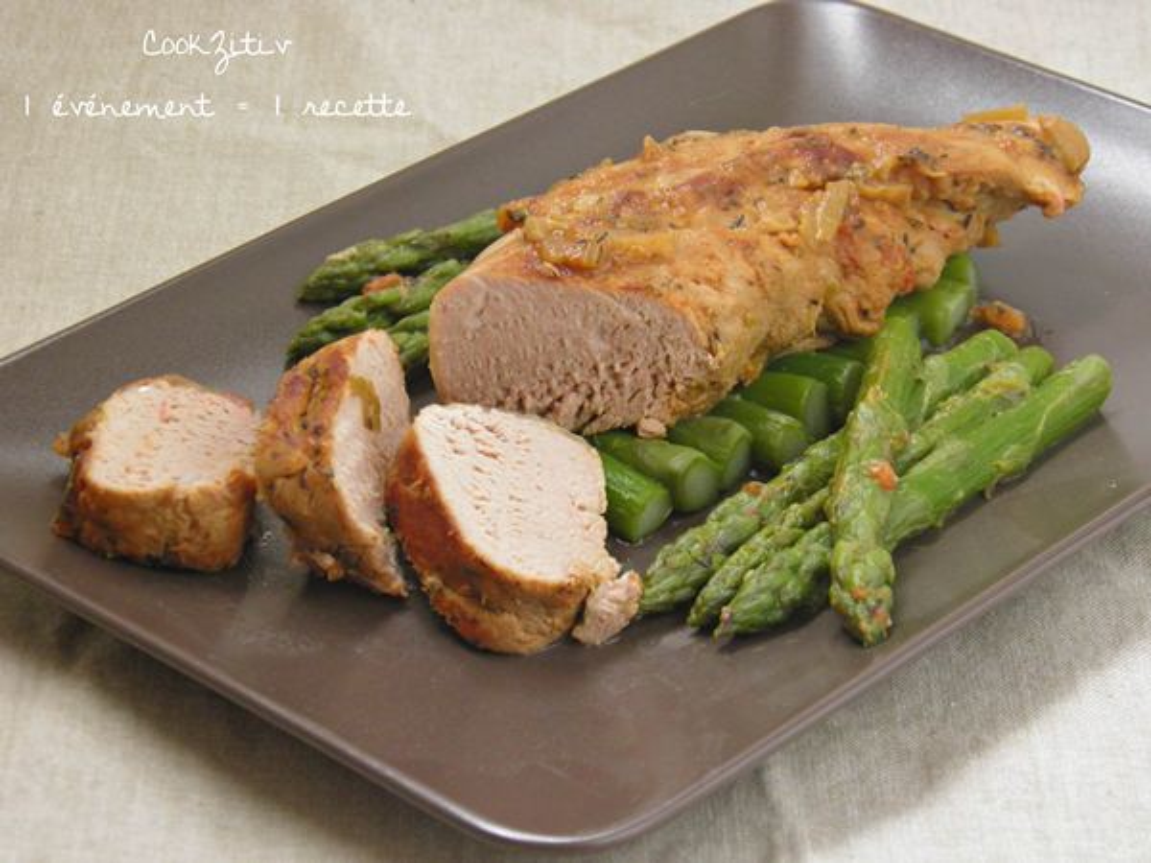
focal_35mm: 126
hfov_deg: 15.6
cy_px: 432
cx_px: 576
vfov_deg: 11.8
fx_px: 4190
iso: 200
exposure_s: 1/25
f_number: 4
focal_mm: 22.6
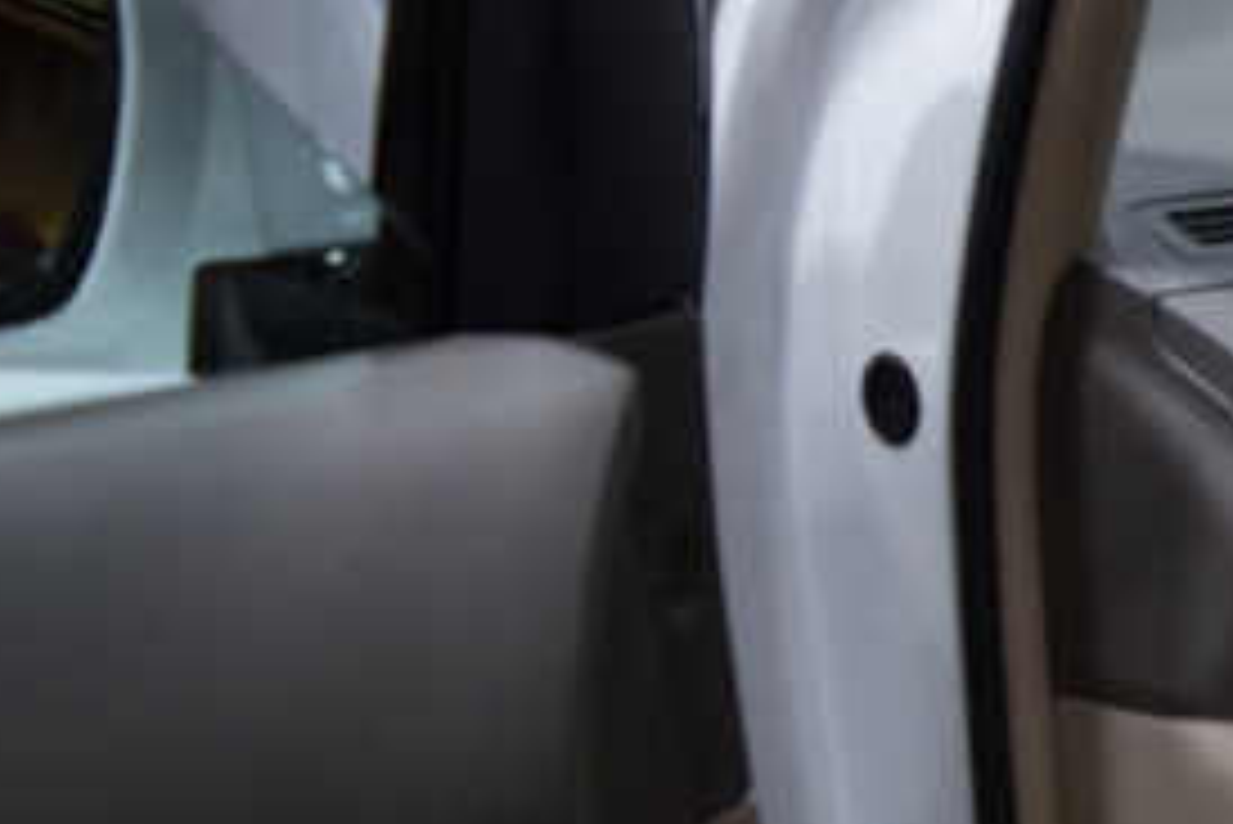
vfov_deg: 13.3
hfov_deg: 16.8
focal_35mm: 101
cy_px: 885
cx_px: 2196
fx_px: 3461
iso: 900
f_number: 3.5
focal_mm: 18
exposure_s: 1/60
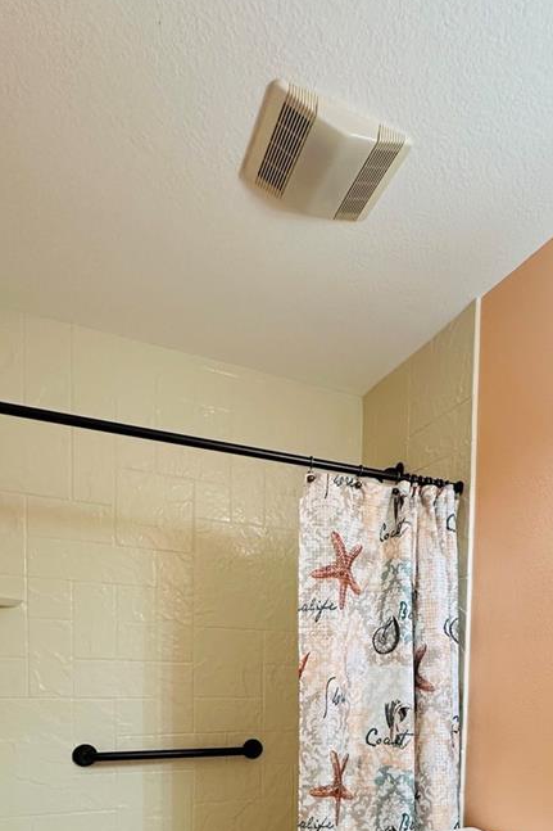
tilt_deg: -4.2
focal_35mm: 27
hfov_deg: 46.7
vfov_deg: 59.6
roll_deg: -1.9
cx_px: 391
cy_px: 713
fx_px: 622
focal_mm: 2.22
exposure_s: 1/60
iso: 160
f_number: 2.2
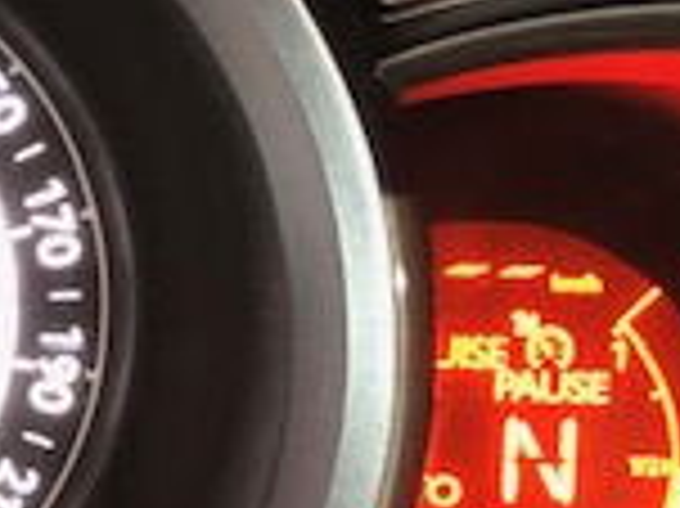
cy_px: 530
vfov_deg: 12.3
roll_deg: -0.8
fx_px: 2336
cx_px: -369
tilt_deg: -29.3
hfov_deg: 15.2
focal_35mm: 119
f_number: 1.8
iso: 100
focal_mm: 3.99
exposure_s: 1/5
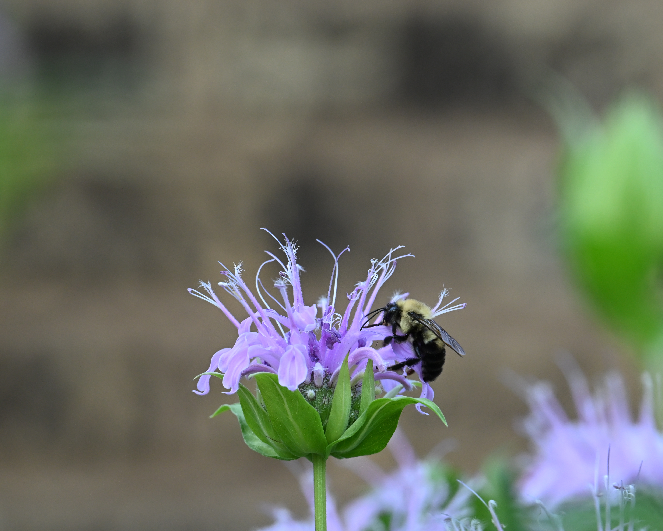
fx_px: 7005
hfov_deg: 5.4
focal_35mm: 357
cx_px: 343
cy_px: 280
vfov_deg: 4.3
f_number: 13
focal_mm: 280
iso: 2000
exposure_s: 1/160
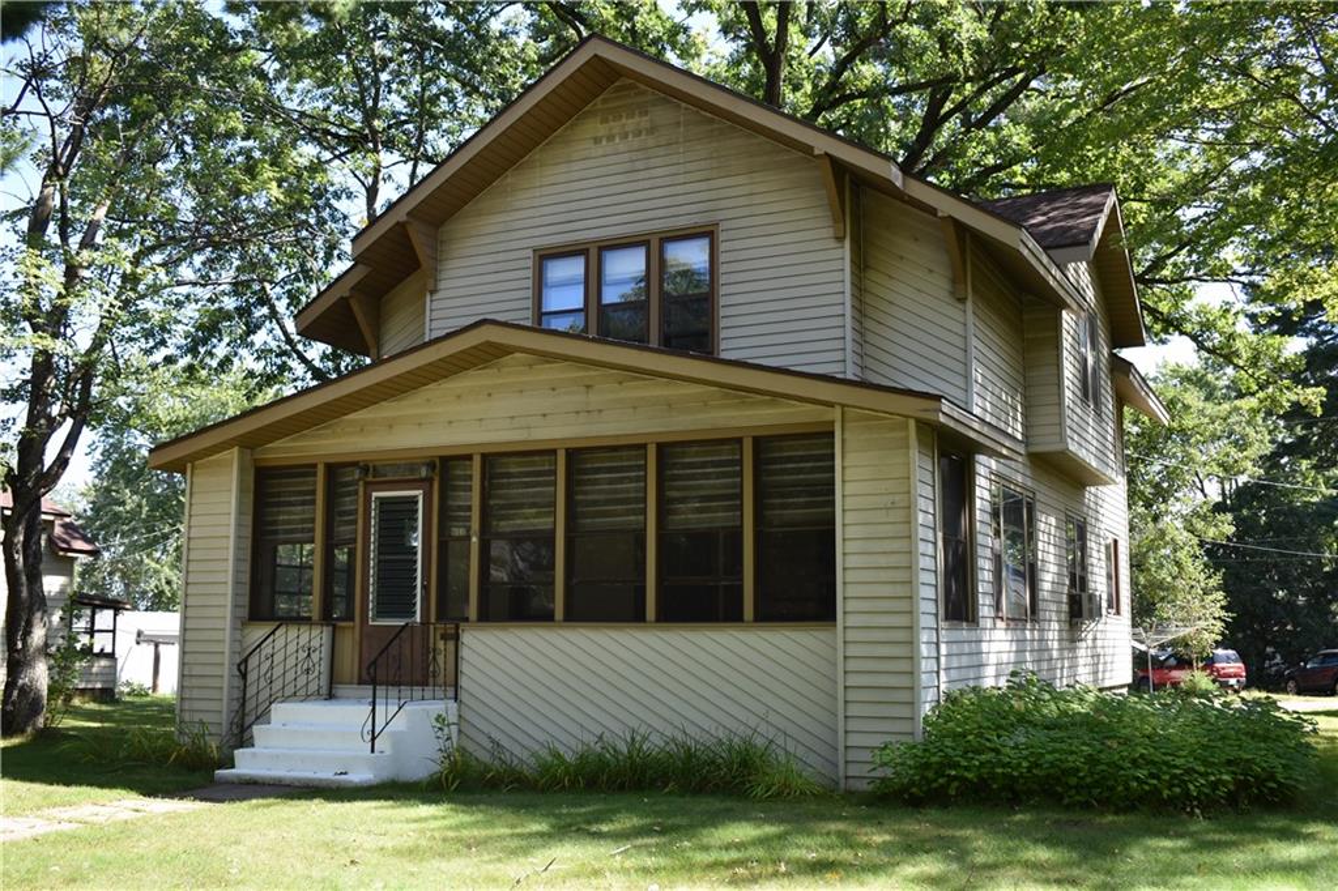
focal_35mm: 36
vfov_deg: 36.8
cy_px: 446
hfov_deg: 53.1
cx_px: 669
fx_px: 1337
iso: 220
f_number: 5.6
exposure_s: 1/250
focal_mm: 24
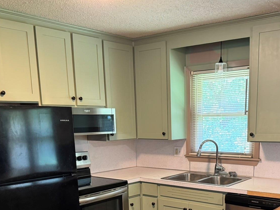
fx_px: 356
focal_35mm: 44
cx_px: 173
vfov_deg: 31.4
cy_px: 188
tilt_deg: -12.8
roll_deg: +0.7
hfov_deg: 42.6
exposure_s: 1/60
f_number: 1.78
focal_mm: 6.76
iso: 500
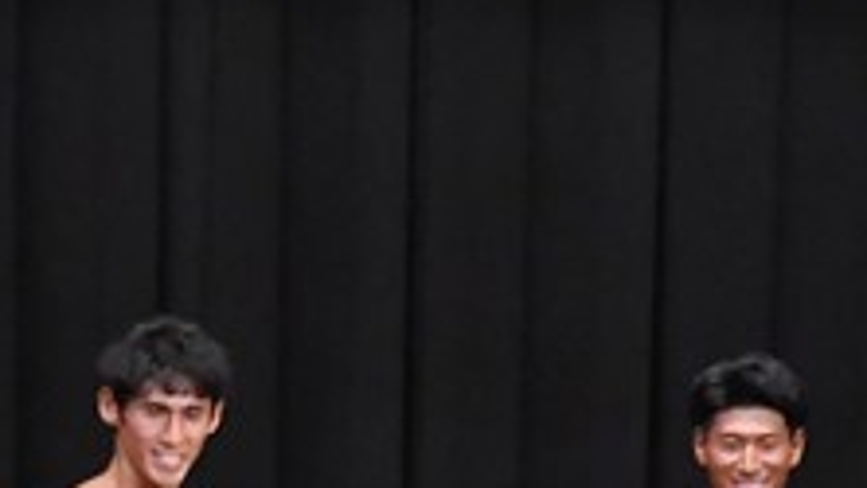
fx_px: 10693
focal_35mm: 465
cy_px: 707
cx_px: 1072
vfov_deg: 2.6
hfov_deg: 4.6
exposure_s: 1/400
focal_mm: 85
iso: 8000
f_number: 5.6
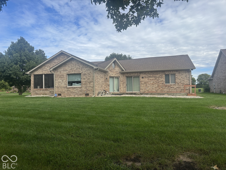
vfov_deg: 53.1
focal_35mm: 26
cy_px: 85
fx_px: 170
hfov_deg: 67.3
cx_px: 113
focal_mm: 5.96
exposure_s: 1/2639
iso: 50
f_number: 1.6
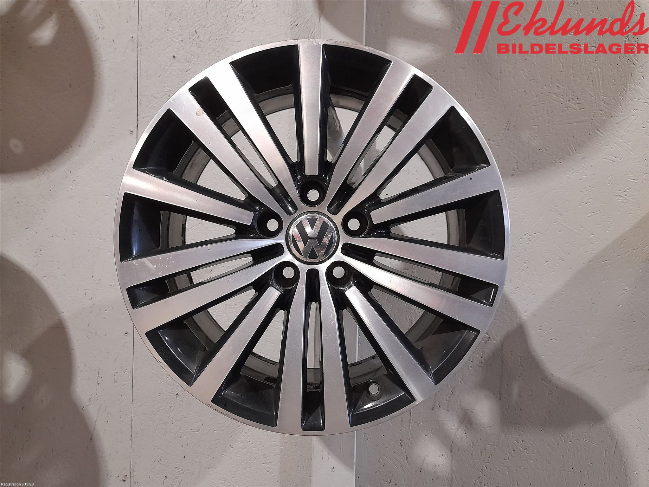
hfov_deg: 69.4
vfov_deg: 54.9
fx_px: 469
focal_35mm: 25
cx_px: 324
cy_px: 244
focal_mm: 4.6
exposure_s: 1/50
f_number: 2
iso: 320
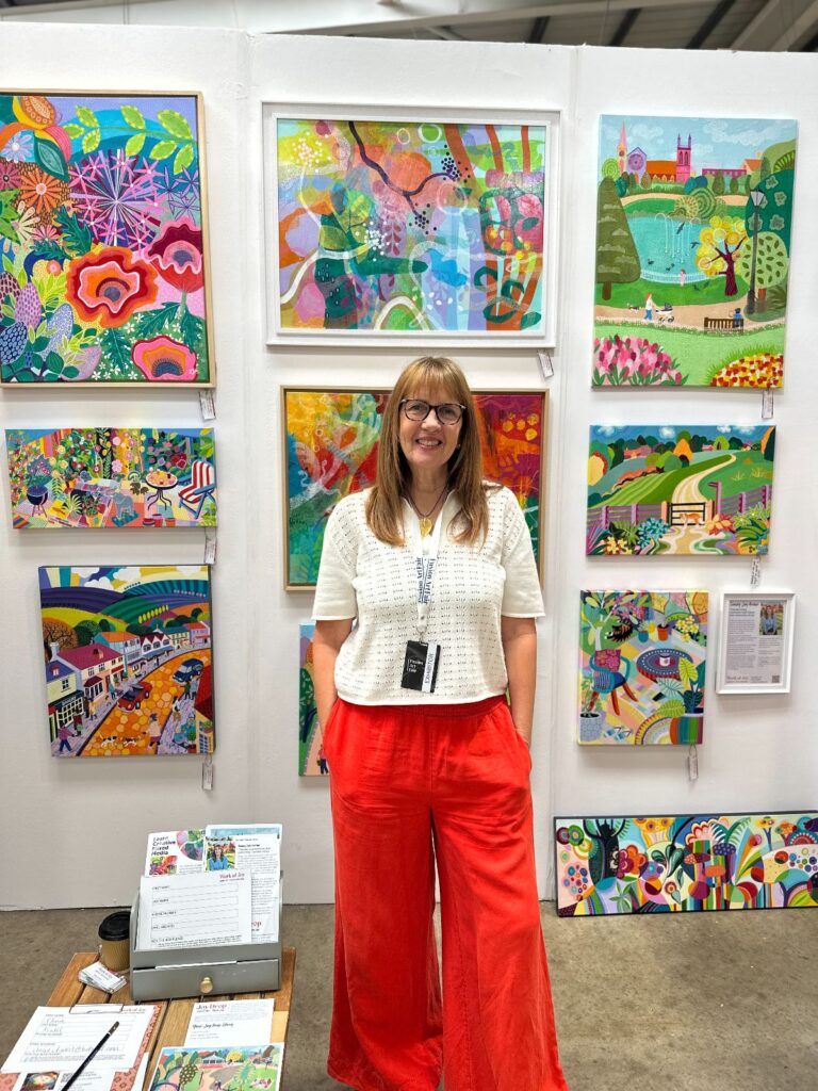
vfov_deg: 71.6
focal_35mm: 24
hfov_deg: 56.8
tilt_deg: -5.5
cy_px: 546
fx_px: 756
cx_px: 409
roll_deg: -1.1
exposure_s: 1/100
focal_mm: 6.86
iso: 100
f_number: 1.78
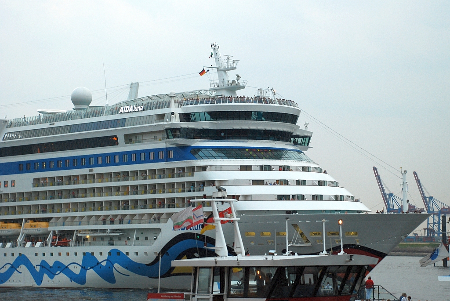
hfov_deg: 23.4
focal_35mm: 87
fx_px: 1089
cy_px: 150
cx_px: 225
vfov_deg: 15.7
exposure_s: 1/80
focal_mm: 58
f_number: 5.3
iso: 400
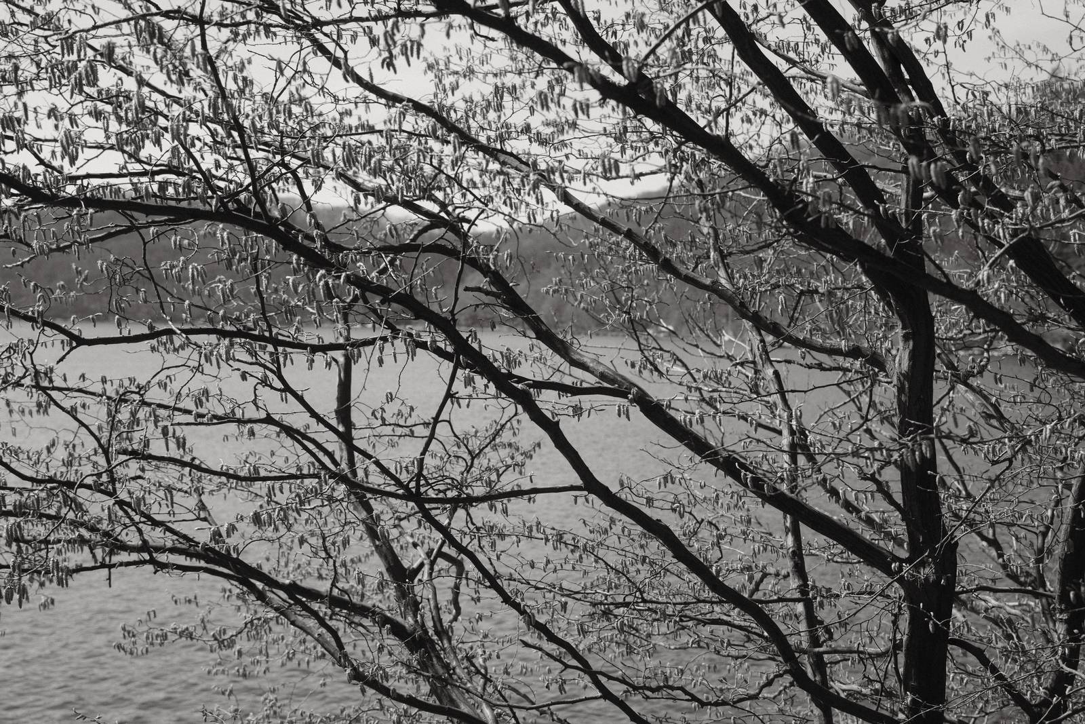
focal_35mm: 51
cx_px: 542
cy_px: 362
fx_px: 1537
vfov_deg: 26.5
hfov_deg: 38.9
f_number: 4
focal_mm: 34.2
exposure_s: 1/3200
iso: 640
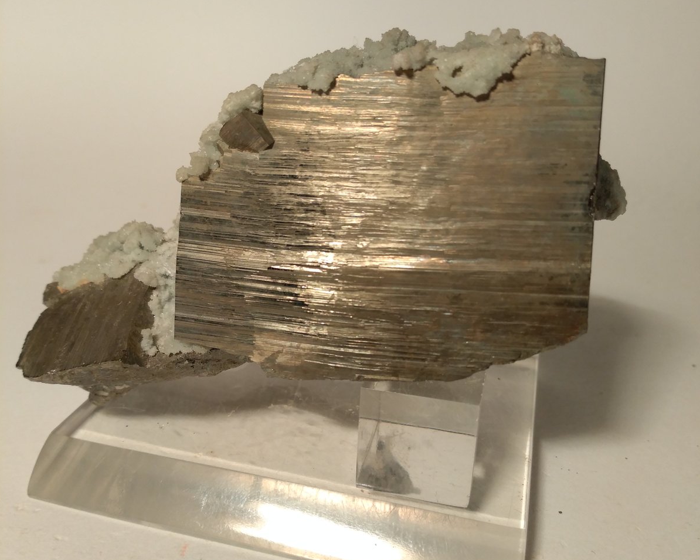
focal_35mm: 34
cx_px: 349
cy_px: 277
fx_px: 704
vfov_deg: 43.4
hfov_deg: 52.8
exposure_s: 1/100
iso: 156
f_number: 2
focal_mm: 3.54
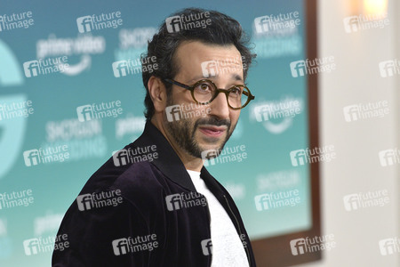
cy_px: 134
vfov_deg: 7.2
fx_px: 2111
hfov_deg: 10.8
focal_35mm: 190
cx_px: 200
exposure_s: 1/320
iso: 2000
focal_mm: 190
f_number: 6.3
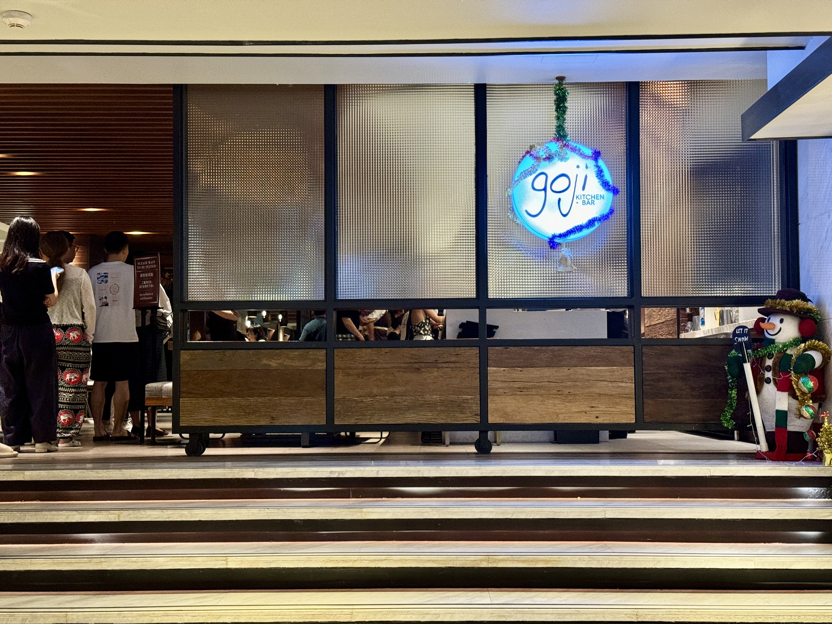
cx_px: 416
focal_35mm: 48
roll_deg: -0.2
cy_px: 312
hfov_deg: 39.7
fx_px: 1154
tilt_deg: +2.7
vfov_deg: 30.3
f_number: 1.78
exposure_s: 1/50
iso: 200
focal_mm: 6.86
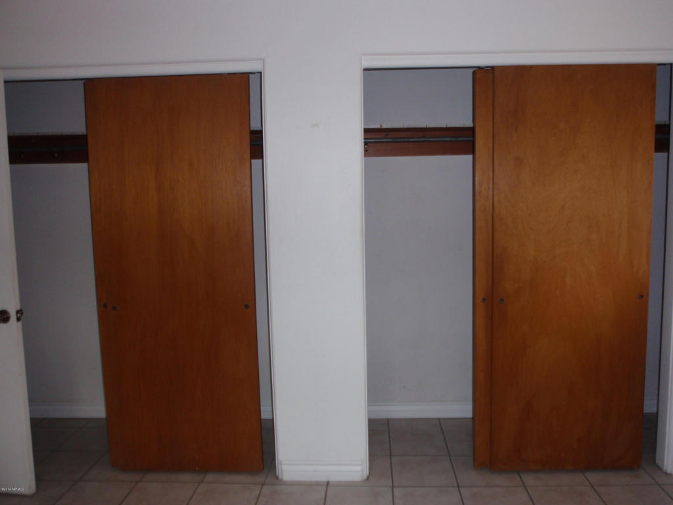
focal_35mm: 28
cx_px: 336
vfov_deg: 49.7
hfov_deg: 63.4
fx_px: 544
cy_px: 252
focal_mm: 5
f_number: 3.2
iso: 100
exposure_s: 1/30
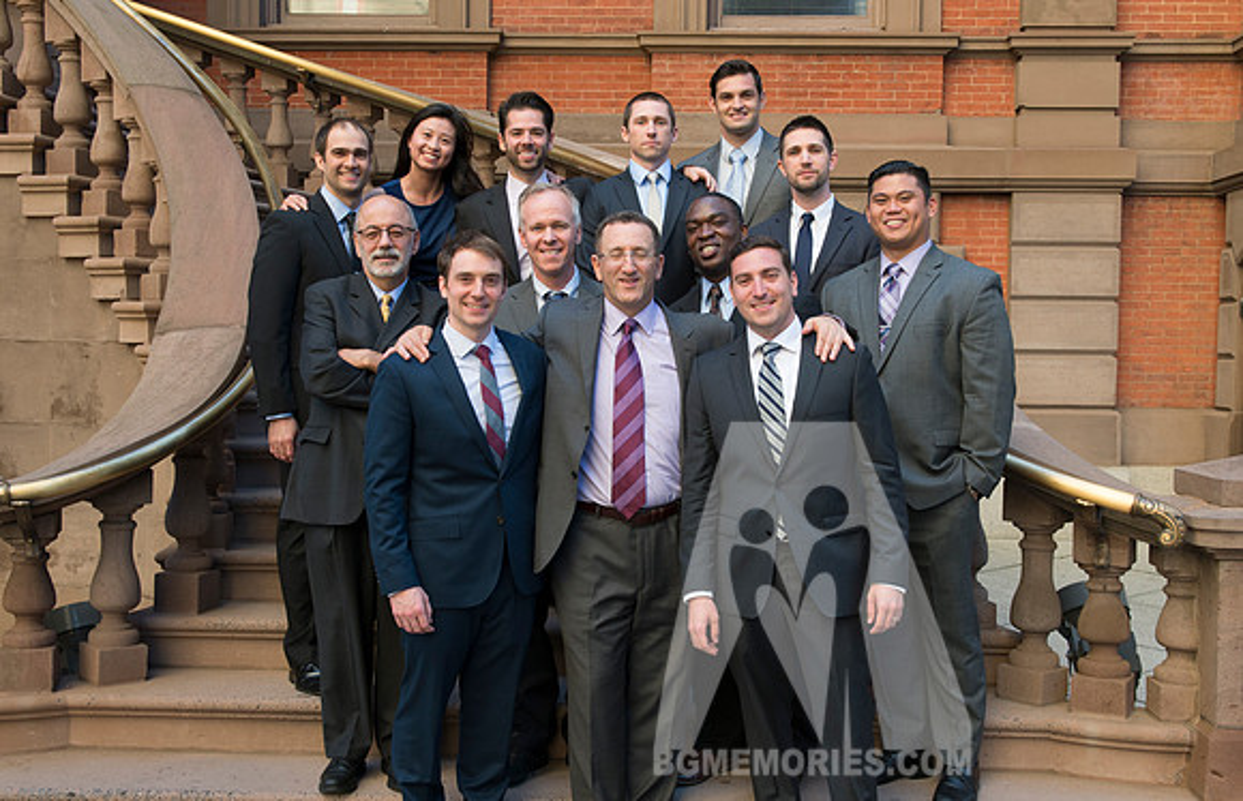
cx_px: 647
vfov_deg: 28.9
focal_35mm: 46
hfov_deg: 43.5
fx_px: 1557
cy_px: 402
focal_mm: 35
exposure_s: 1/100
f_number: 8
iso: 800
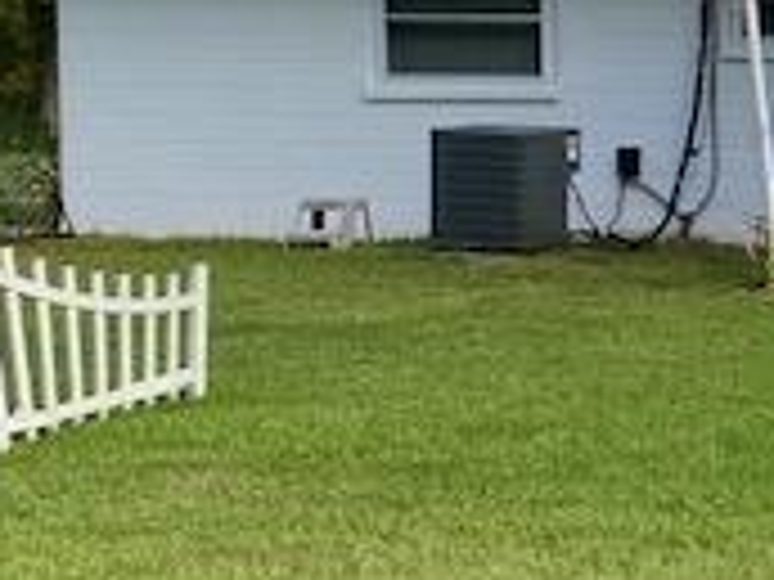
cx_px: 1318
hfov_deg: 17.2
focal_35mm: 97
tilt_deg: -2.0
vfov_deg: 15.2
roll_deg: +0.3
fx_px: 2169
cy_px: 207
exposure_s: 1/626
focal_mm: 4.25
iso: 32
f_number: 1.8
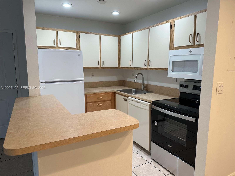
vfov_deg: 56.8
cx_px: 118
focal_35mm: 24
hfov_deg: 71.6
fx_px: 163
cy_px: 88
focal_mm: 6.86
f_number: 1.78
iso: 125
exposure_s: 1/120
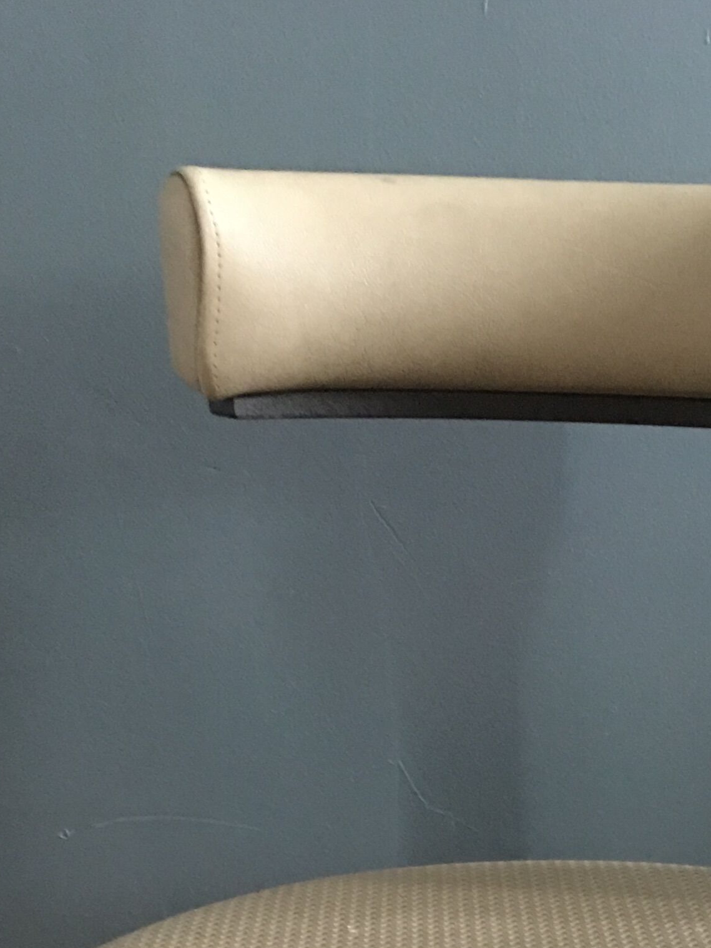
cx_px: 648
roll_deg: -2.7
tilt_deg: -25.0
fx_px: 2109
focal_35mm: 77
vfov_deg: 22.8
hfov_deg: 18.8
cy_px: 1206
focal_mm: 4.15
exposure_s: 1/4
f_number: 2.2
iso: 100
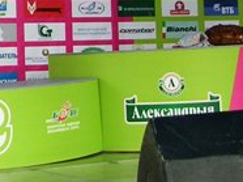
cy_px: -102
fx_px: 1031
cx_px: -80
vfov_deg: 9.7
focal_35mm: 147
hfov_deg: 13.0
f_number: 3
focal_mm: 6.6
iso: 50
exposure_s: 1/46.4
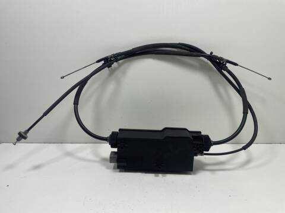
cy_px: 106
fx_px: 214
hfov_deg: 67.3
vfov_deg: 53.1
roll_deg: -0.6
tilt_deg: -16.8
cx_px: 142
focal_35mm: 26
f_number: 1.6
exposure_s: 1/100
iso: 32
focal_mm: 4.2
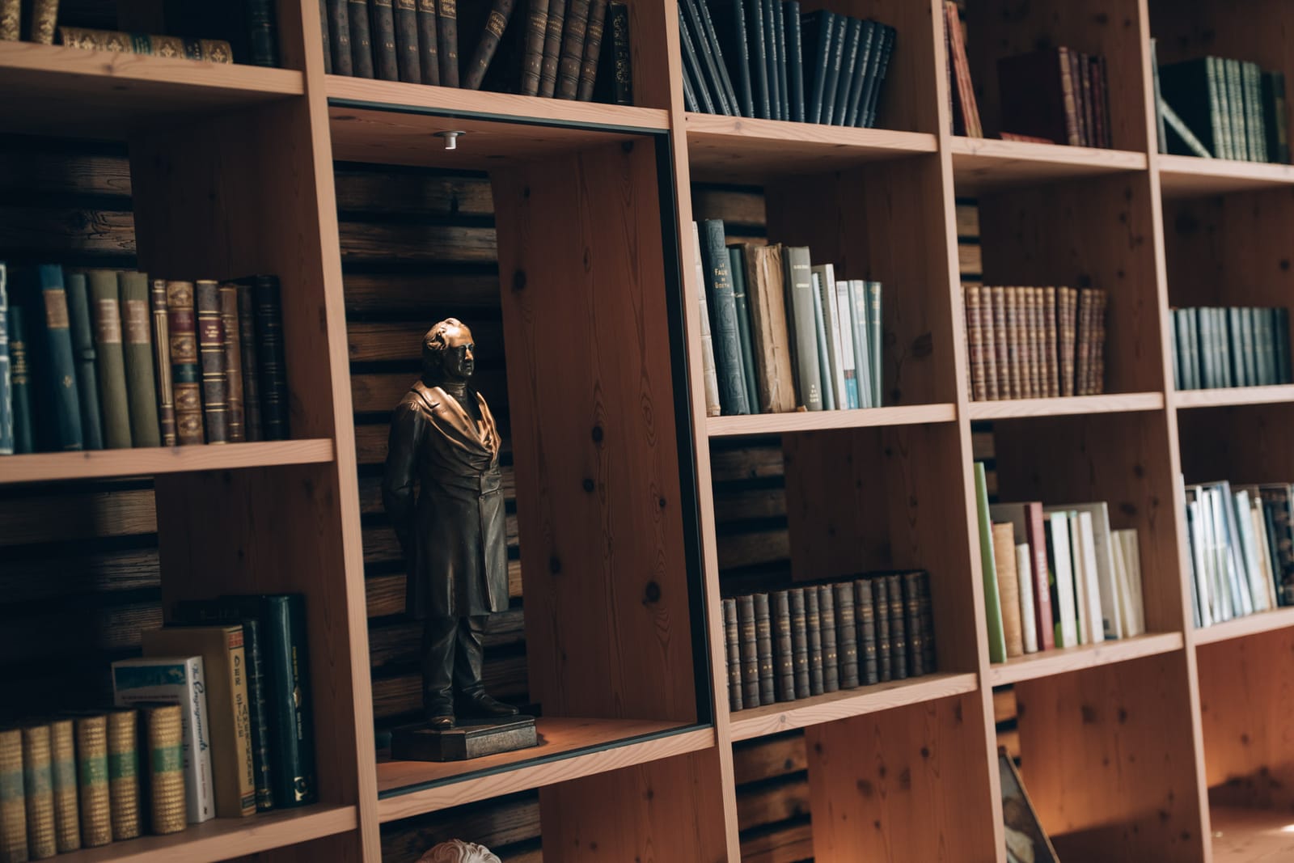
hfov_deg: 31.9
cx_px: 647
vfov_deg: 21.6
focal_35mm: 63
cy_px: 432
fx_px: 2265
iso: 800
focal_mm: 63
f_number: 2.5
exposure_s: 1/640
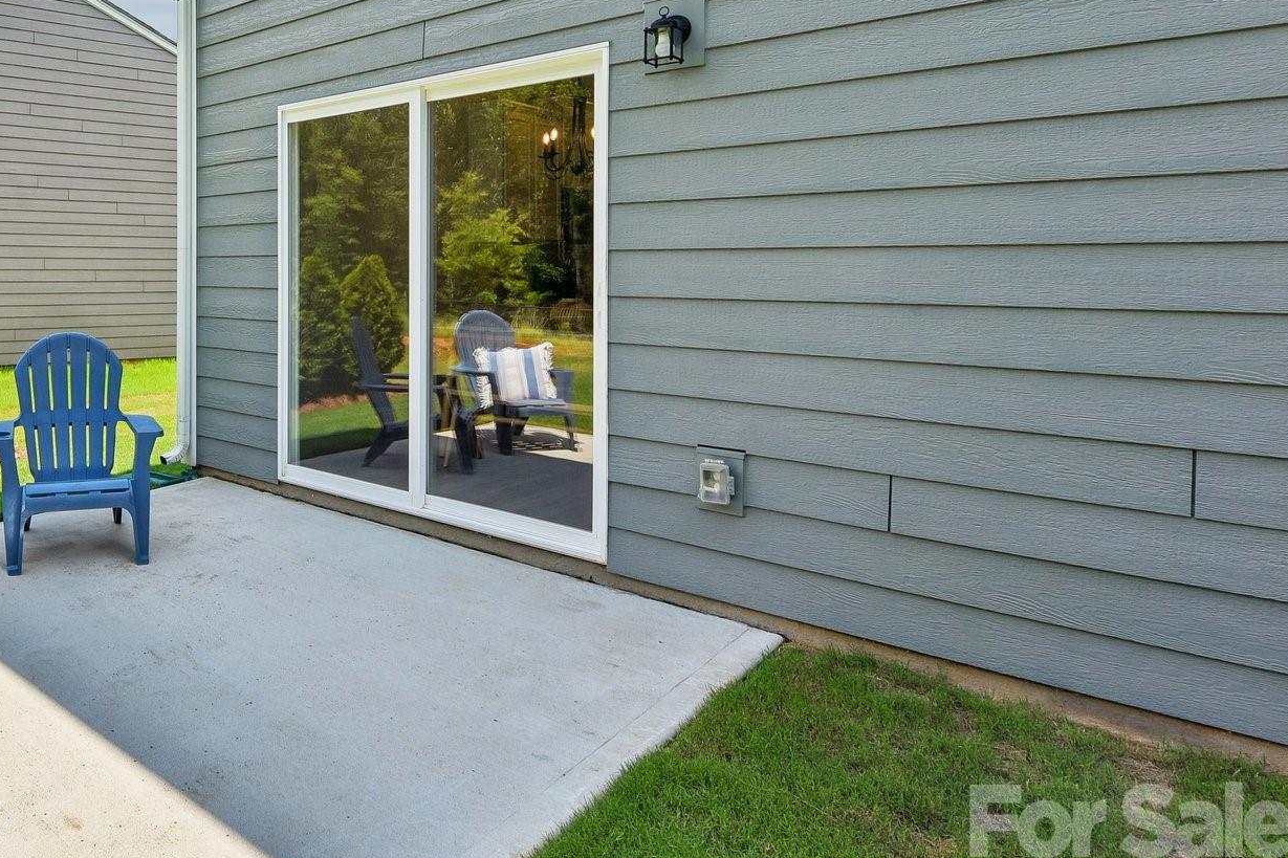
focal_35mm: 25
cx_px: 231
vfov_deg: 50.2
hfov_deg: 64.2
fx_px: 894
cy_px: 275
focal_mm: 15
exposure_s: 1/320
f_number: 11
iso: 200
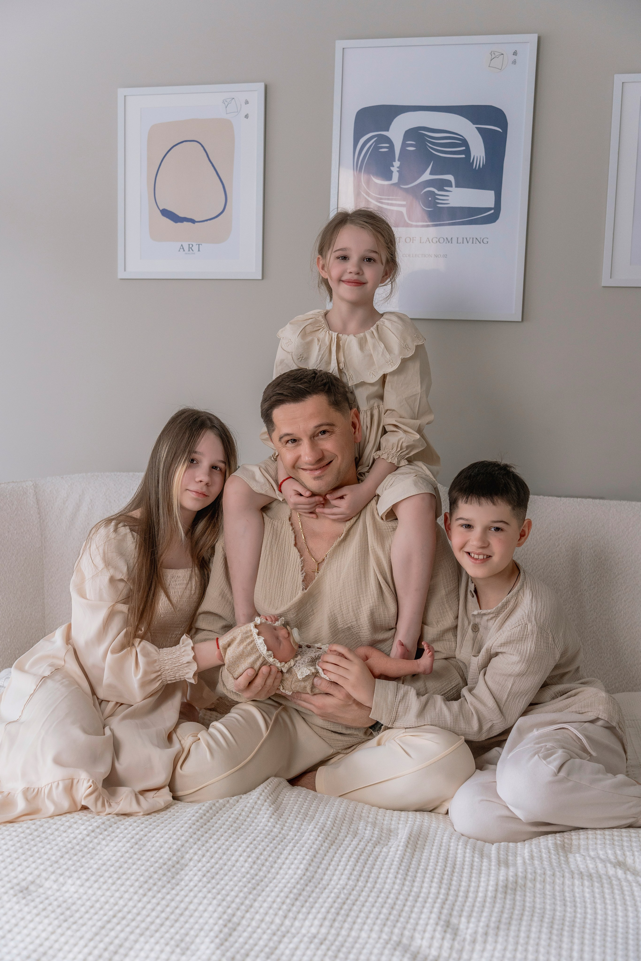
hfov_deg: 35.1
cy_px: 480
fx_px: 1015
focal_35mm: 38
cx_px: 320
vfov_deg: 50.7
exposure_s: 1/200
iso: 1000
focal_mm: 38
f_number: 3.5
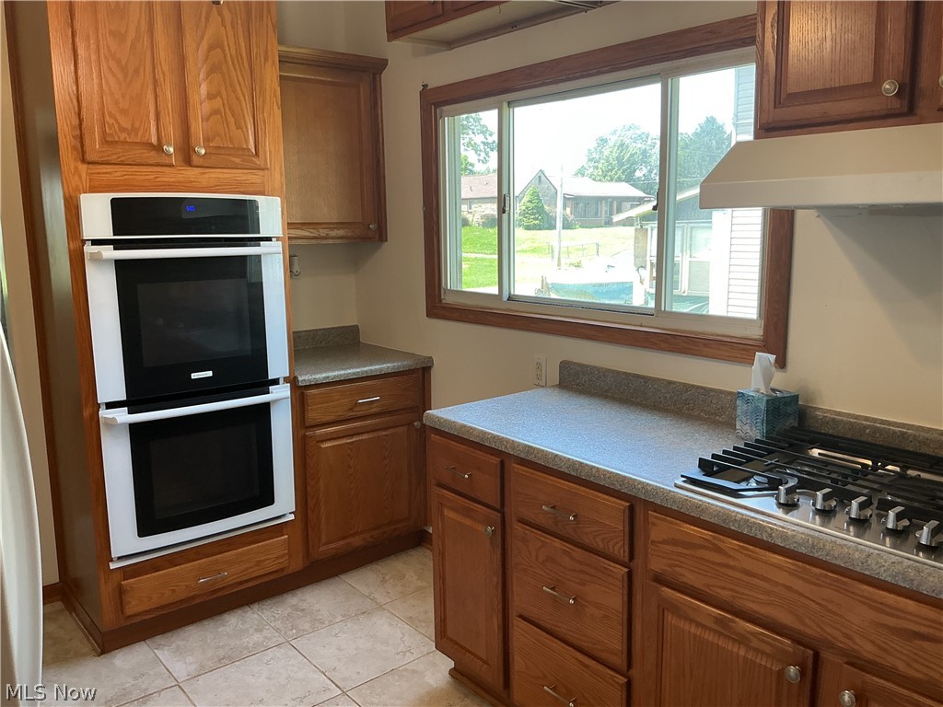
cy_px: 354
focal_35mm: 29
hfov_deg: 61.7
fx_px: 790
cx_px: 472
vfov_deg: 48.2
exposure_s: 1/120
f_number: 1.8
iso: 64
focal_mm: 3
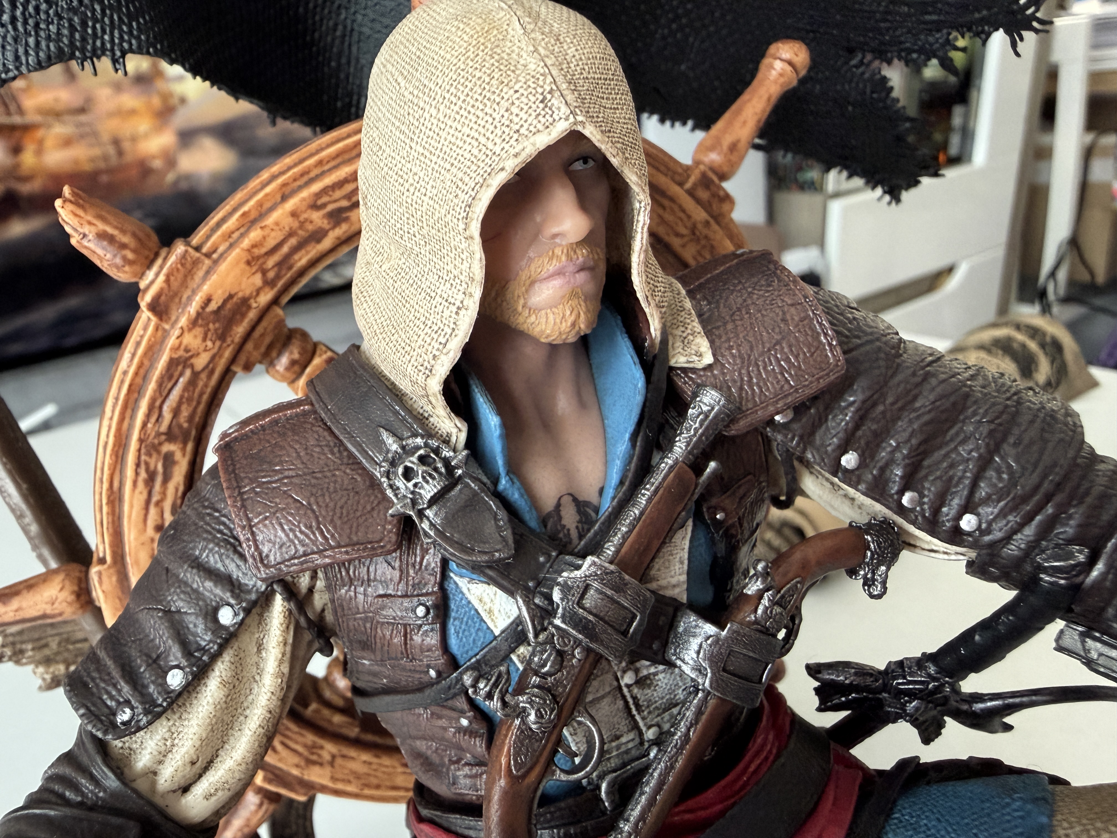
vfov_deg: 56.8
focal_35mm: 24
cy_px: 419
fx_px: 774
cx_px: 558
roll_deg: +6.8
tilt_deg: -21.4
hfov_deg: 71.6
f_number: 2.2
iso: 500
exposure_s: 1/60
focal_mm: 2.22
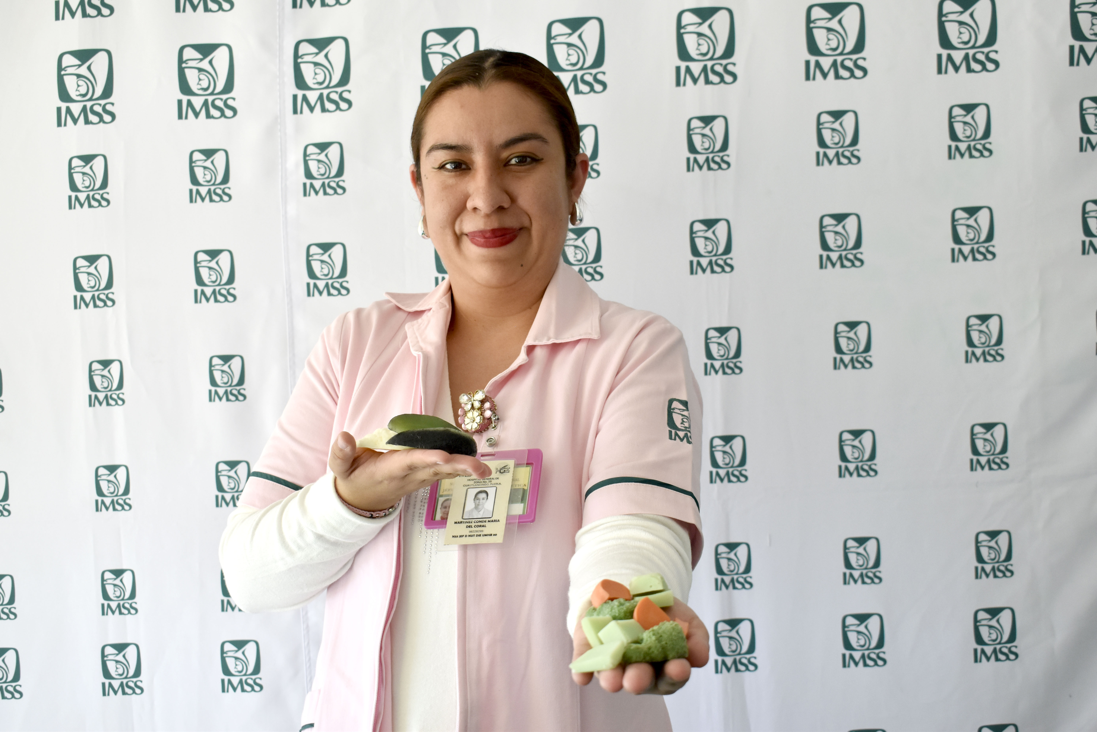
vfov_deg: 28.1
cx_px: 548
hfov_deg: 41.1
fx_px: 1463
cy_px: 366
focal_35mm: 48
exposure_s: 1/125
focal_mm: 32
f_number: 5.6
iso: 640
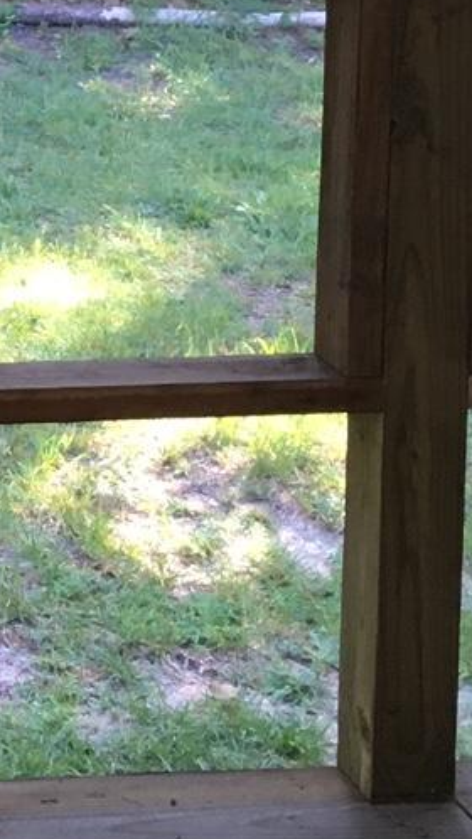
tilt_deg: -6.2
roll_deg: +0.0
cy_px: -209
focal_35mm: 128
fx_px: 2849
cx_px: -607
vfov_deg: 16.0
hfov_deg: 8.7
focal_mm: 4.15
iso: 80
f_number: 2.2
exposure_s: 1/30
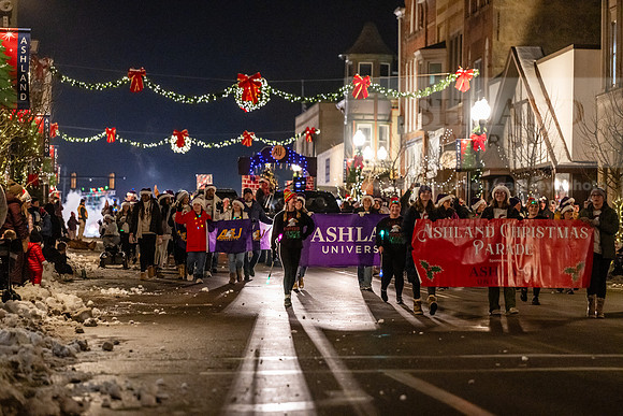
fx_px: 2423
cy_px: 208
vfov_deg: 9.8
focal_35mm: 140
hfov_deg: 14.7
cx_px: 312
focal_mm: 140
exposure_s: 1/200
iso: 4000
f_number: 3.2
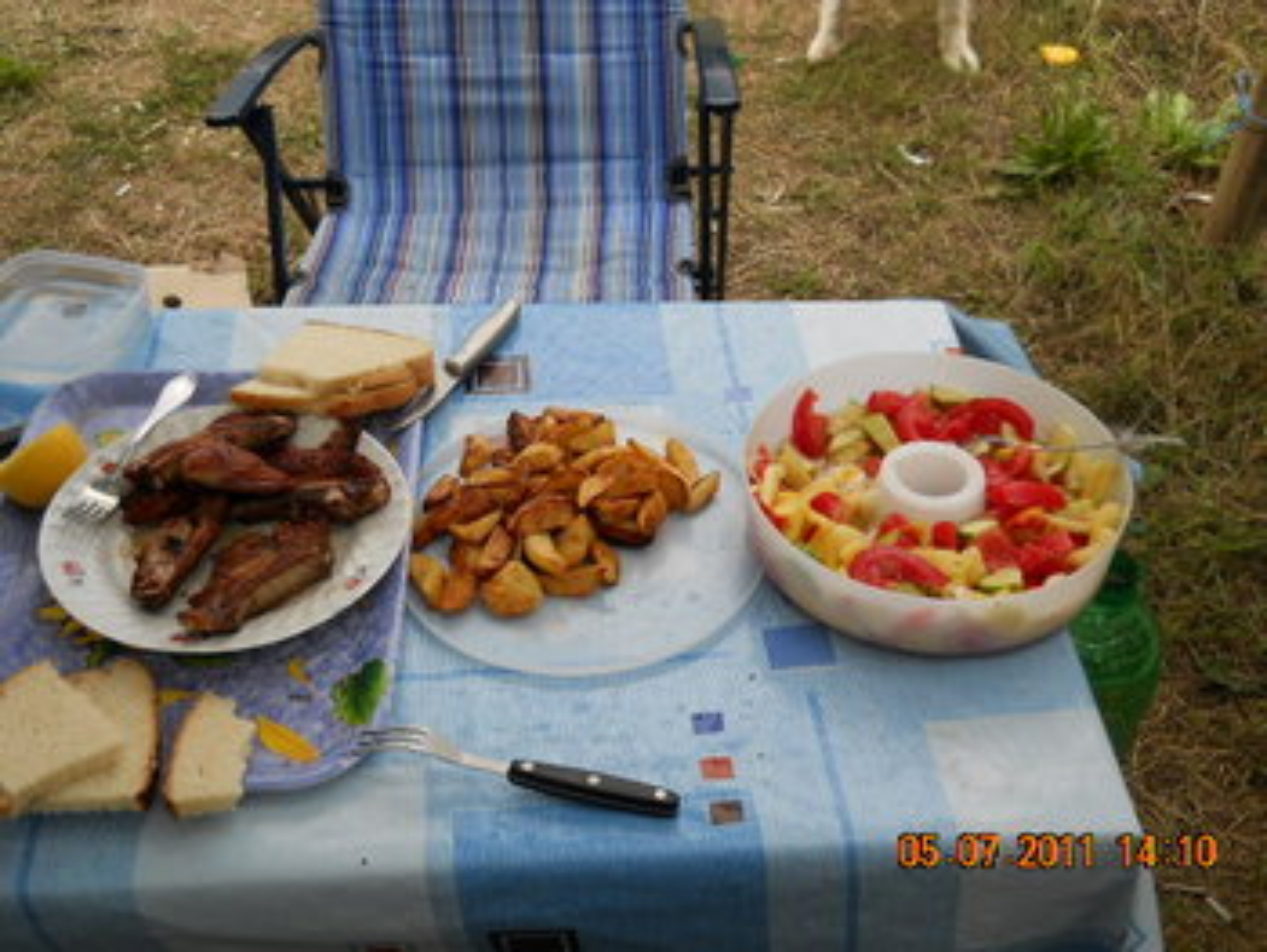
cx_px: 634
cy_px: 476
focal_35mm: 41
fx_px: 1502
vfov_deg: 35.2
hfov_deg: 45.7
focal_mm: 6.72
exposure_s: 1/400
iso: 80
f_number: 3.1
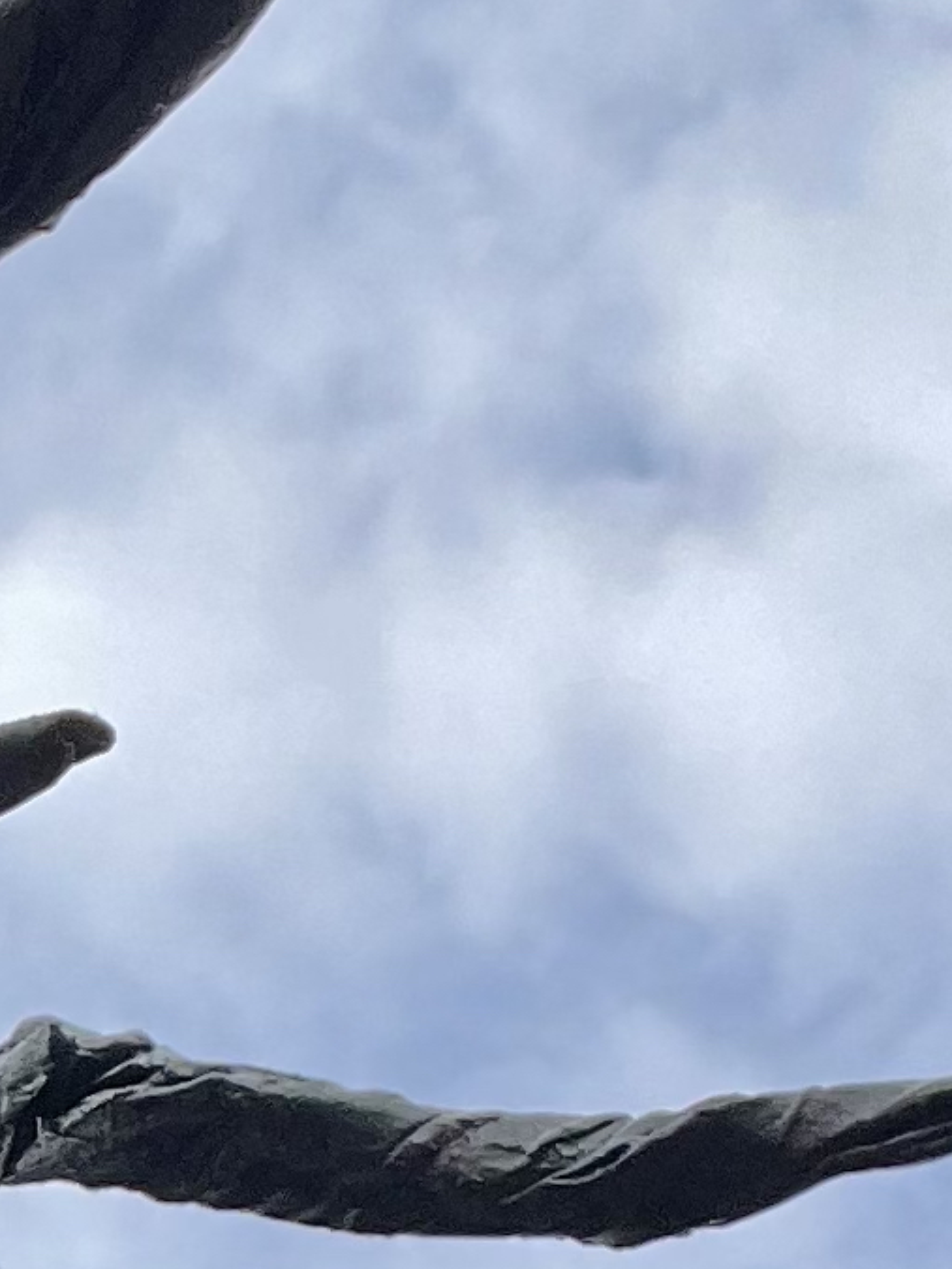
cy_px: 1547
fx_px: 5024
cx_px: -832
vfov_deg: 14.0
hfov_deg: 10.1
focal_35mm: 137
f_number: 2.2
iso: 25
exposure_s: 1/330
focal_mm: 2.71
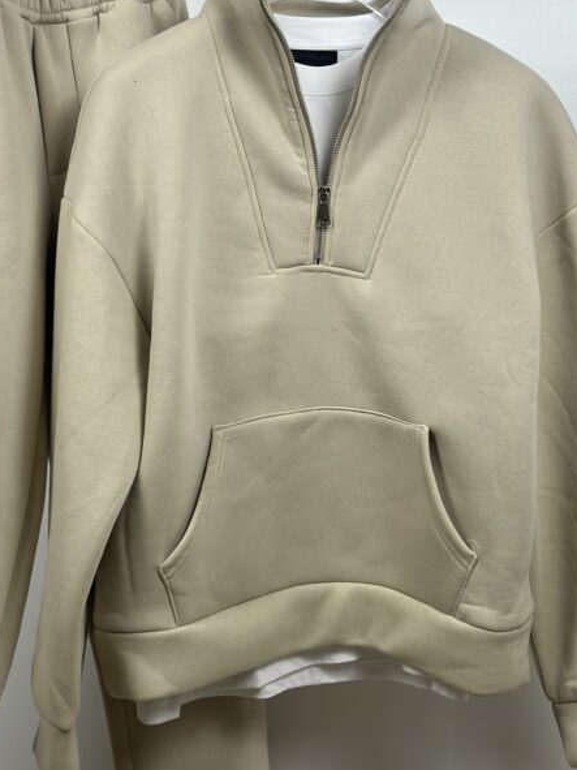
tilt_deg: -4.8
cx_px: 315
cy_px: 393
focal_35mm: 65
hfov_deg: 22.6
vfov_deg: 29.8
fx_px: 1445
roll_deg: -0.2
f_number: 1.78
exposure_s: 1/345
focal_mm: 6.86
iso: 80
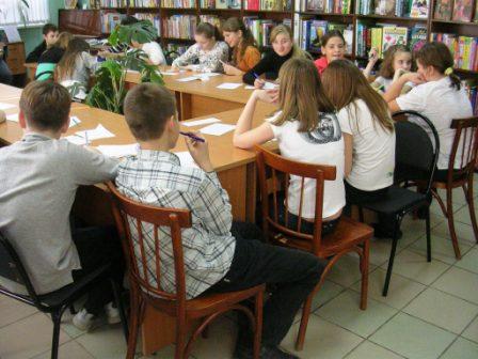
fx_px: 525
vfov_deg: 37.7
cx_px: 239
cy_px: 180
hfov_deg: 49.0
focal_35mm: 38
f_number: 2.8
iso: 200
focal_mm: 5.8
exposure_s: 1/90
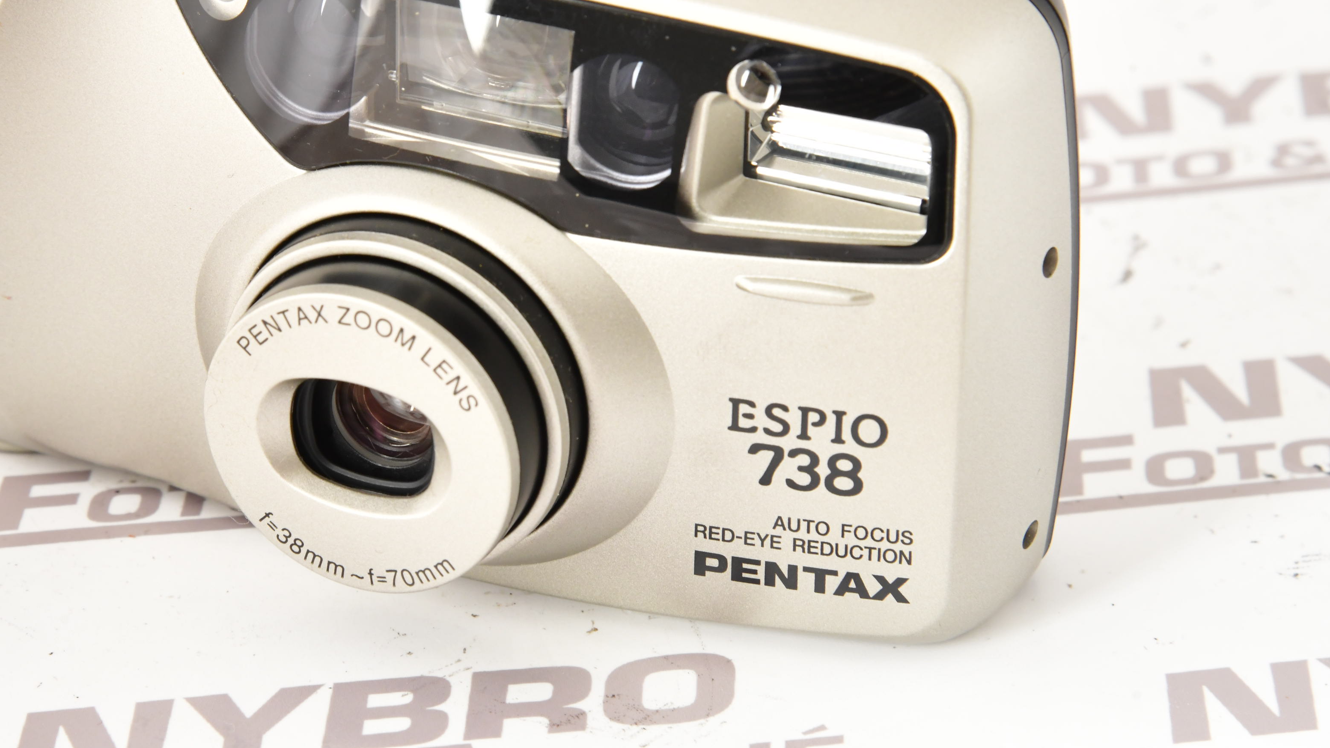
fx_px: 5890
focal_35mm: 167
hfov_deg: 12.9
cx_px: 506
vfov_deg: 7.3
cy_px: 233
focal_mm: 120
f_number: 13
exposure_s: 1/125
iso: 1600
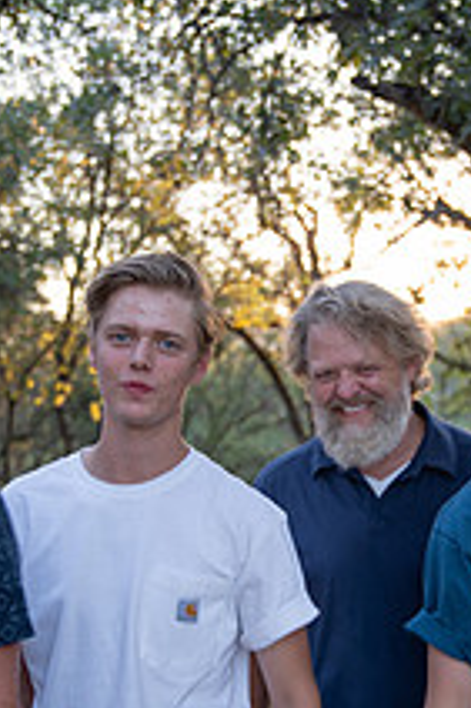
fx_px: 1337
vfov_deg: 29.6
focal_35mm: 68
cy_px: 421
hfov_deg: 19.9
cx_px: 324
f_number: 2.8
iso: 250
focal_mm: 32
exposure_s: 1/100
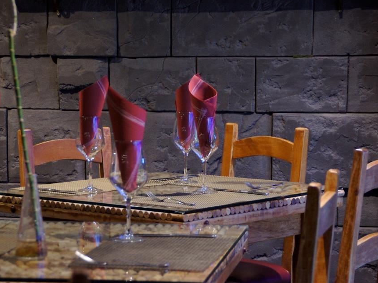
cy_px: 141
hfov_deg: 15.0
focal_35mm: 132
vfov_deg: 11.3
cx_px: 165
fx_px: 1437
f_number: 5.6
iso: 6400
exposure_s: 1/80
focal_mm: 75
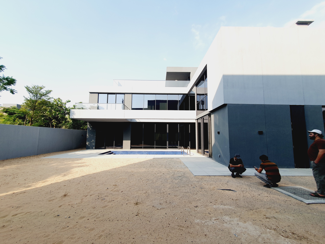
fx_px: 122
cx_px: 162
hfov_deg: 106.2
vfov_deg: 89.9
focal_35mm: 13
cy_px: 122
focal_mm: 1.8
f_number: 2.2
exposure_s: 1/632
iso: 50
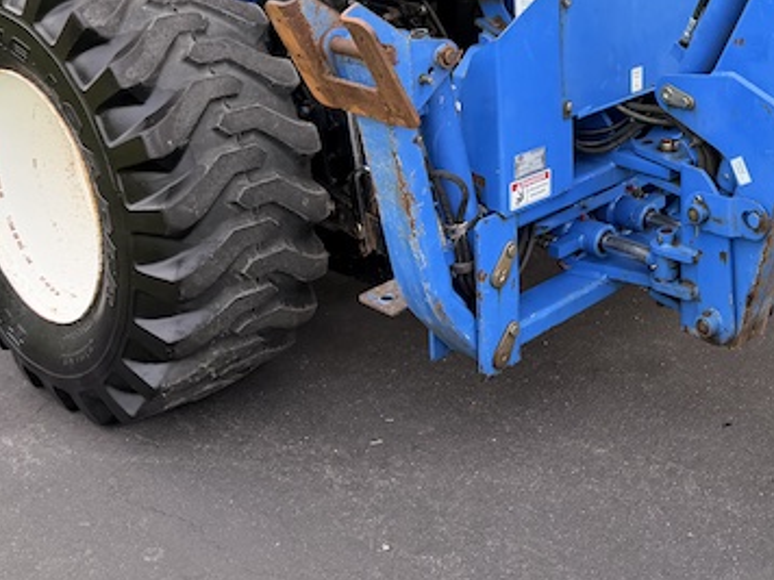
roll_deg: +3.5
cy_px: 17
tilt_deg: -14.9
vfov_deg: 25.8
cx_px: 781
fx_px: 1207
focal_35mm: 54
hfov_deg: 32.6
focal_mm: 6.76
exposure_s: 1/528
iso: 80
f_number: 1.78
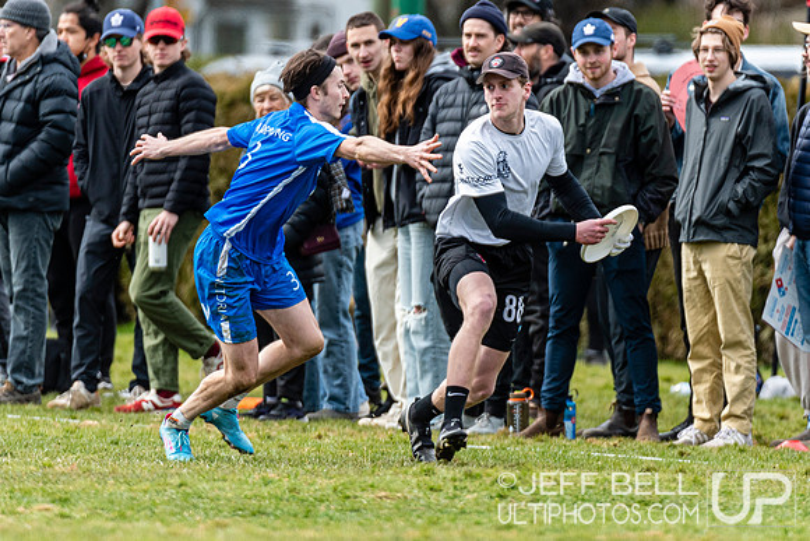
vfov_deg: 1.6
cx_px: 483
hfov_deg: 2.5
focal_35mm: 836
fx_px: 18819
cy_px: 193
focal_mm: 400
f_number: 4
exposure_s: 1/1250
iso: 360
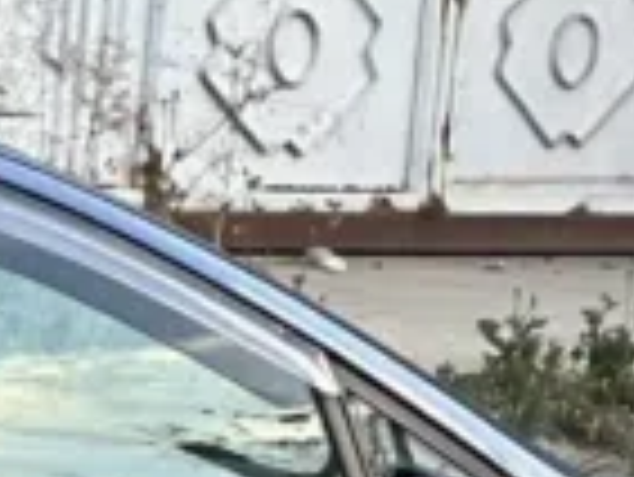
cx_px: -895
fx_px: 10247
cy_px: 1264
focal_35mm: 559
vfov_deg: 2.6
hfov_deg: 3.5
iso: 125
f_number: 2.8
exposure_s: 1/121
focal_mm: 9
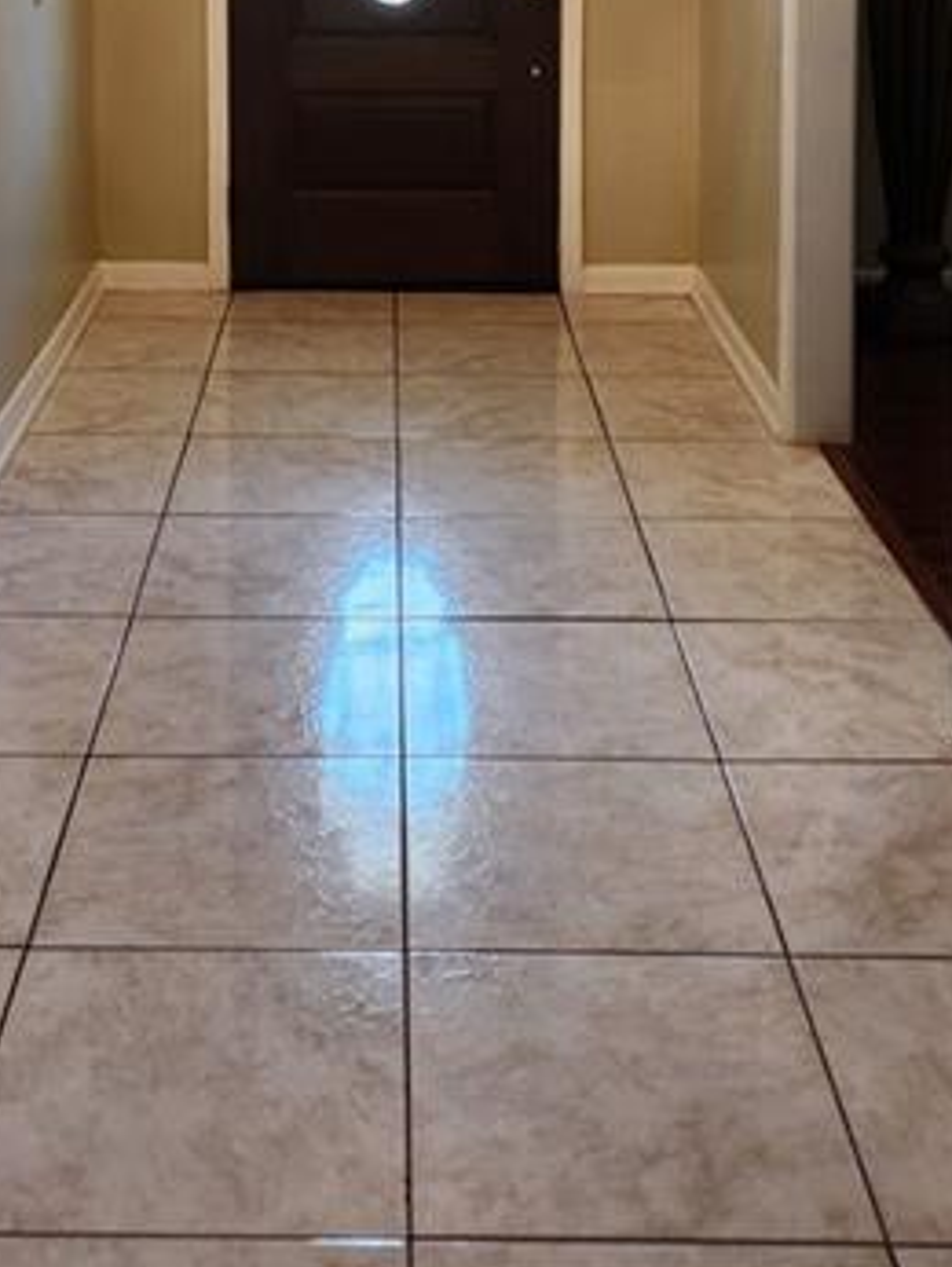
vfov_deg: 33.7
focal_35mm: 51
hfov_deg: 28.5
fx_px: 1868
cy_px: -48
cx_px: 381
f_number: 1.8
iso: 200
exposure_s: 1/120
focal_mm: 5.4
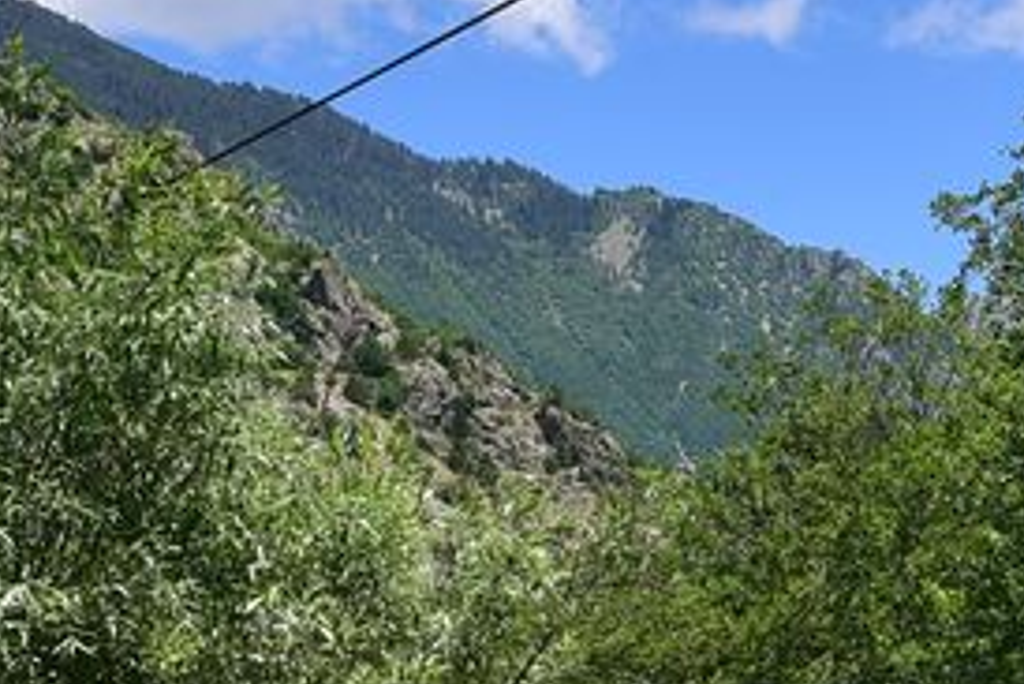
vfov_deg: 8.7
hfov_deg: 13.2
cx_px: 1196
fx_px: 4326
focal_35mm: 152
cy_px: 1194
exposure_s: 1/125
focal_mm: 32
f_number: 14
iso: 160
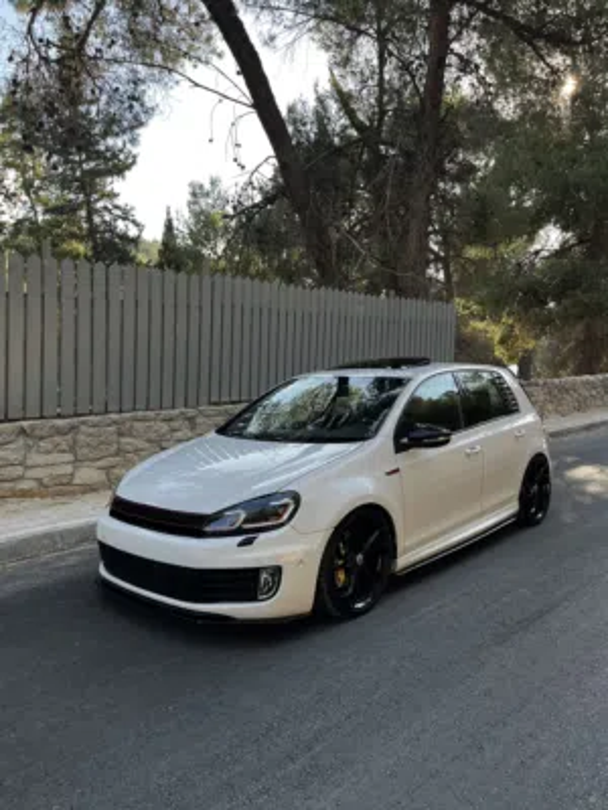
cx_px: 304
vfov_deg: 67.3
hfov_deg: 53.1
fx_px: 609
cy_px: 405
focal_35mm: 26
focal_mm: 5.1
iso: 50
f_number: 1.6
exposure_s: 1/358
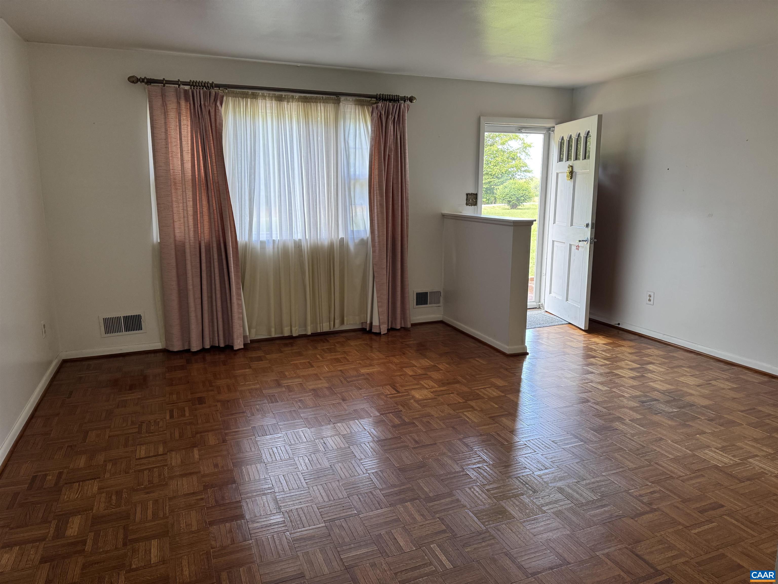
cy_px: 292
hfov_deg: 71.6
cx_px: 389
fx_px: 539
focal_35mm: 24
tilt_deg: -11.2
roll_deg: -0.1
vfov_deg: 56.8
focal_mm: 6.76
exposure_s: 1/104
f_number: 1.78
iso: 200
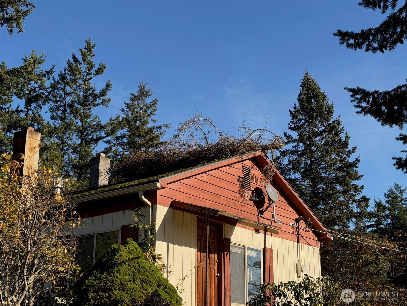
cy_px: 153
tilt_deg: +18.5
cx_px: 204
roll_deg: -0.6
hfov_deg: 39.7
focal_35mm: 48
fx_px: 564
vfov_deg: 30.3
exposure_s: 1/6024
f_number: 1.78
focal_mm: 6.76
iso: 64
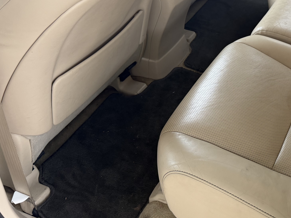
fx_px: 395
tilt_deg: -34.5
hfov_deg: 37.7
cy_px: 56
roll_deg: +1.9
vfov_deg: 30.4
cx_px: 262
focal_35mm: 47
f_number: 1.78
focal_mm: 6.76
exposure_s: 1/121
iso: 200
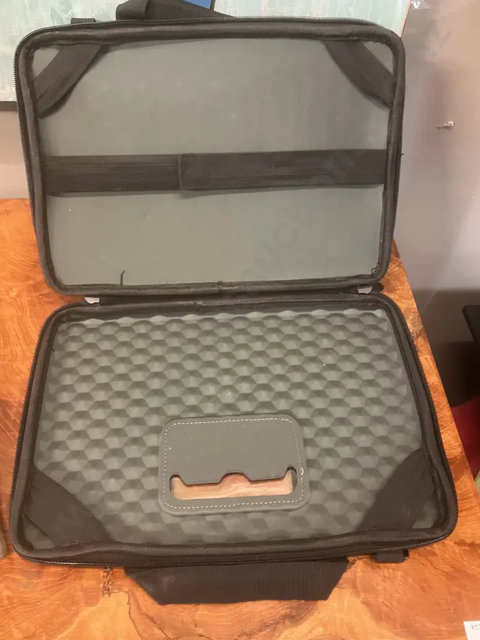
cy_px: 309
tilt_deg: -48.0
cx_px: 230
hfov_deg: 45.4
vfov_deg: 58.3
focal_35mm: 31
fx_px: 573
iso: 320
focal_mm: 3.99
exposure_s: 1/25
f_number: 1.8
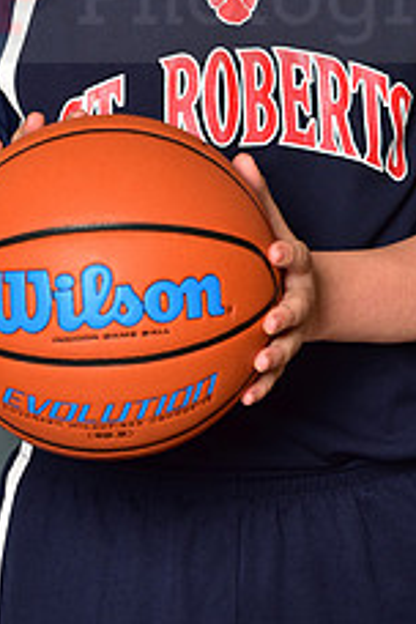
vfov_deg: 6.6
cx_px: 275
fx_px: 5373
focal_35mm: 310
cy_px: -25
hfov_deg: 4.4
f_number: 4.5
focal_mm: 122
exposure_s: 1/200
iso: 320
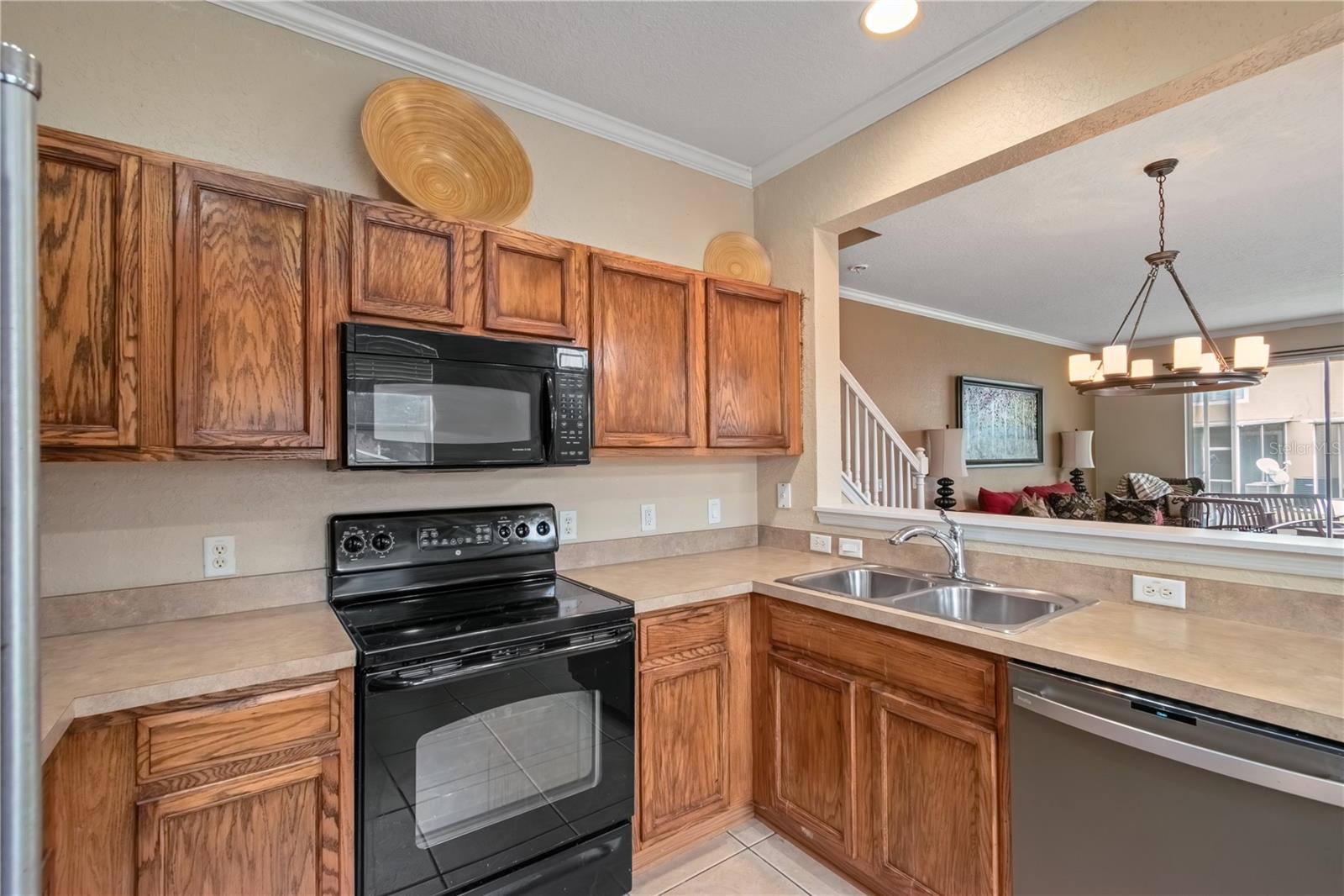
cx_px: 672
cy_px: 448
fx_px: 560
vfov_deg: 77.3
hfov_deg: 100.4
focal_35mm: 15
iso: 250
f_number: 9
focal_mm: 10
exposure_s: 1/5
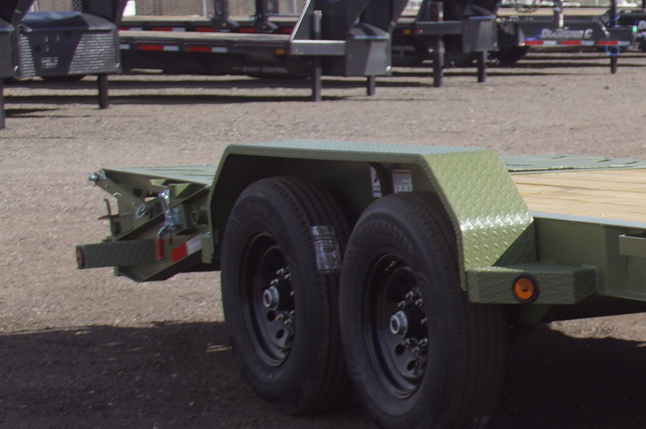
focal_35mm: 156
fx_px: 2797
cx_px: 1062
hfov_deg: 12.3
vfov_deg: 8.8
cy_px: 339
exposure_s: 1/500
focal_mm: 30
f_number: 5
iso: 100
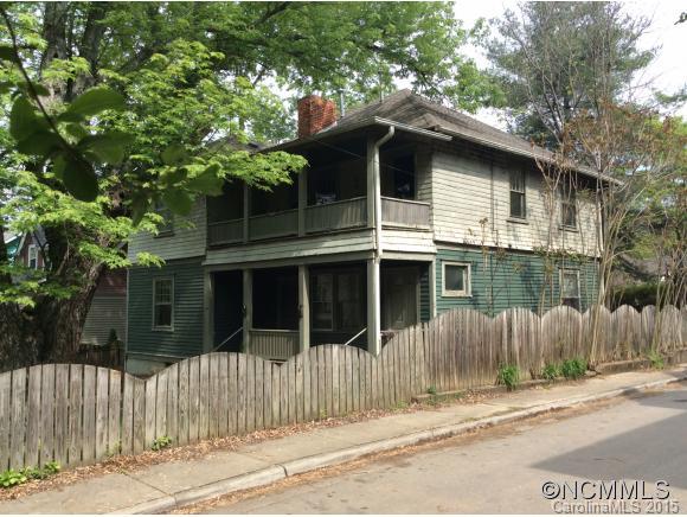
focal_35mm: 32
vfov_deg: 44.2
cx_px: 344
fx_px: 636
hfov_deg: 56.8
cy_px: 258
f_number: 2.4
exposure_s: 1/622
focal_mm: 3.3
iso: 32
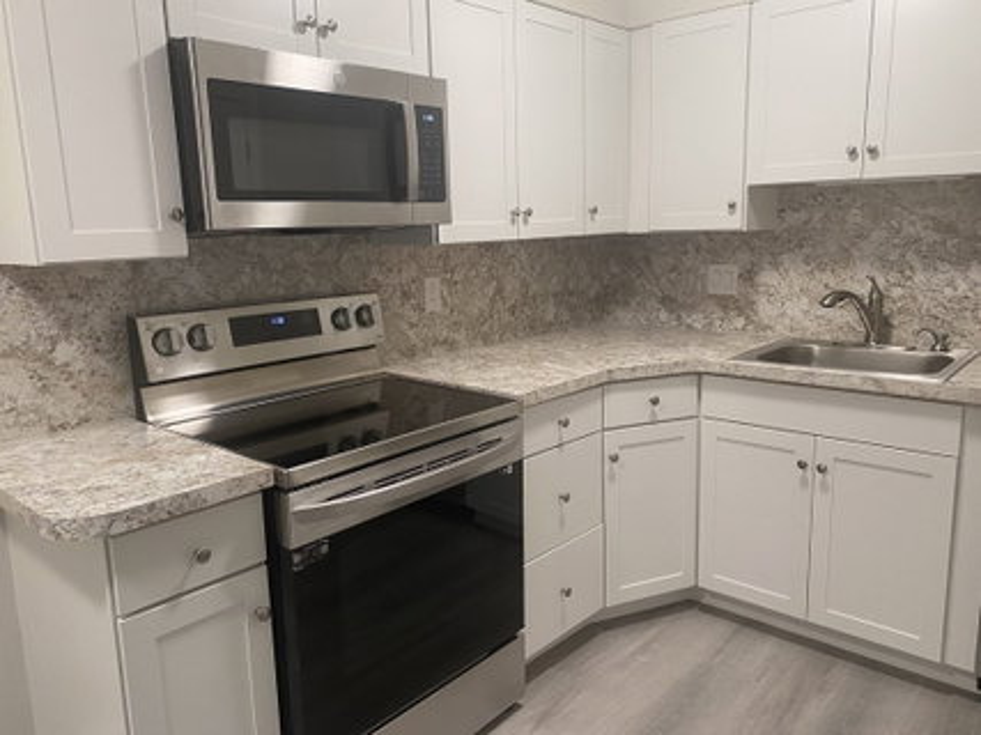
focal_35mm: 26
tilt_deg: -11.7
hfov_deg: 67.3
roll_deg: +1.8
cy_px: 368
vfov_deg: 53.0
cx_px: 490
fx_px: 737
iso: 100
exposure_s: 1/60
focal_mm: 4.25
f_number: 1.8
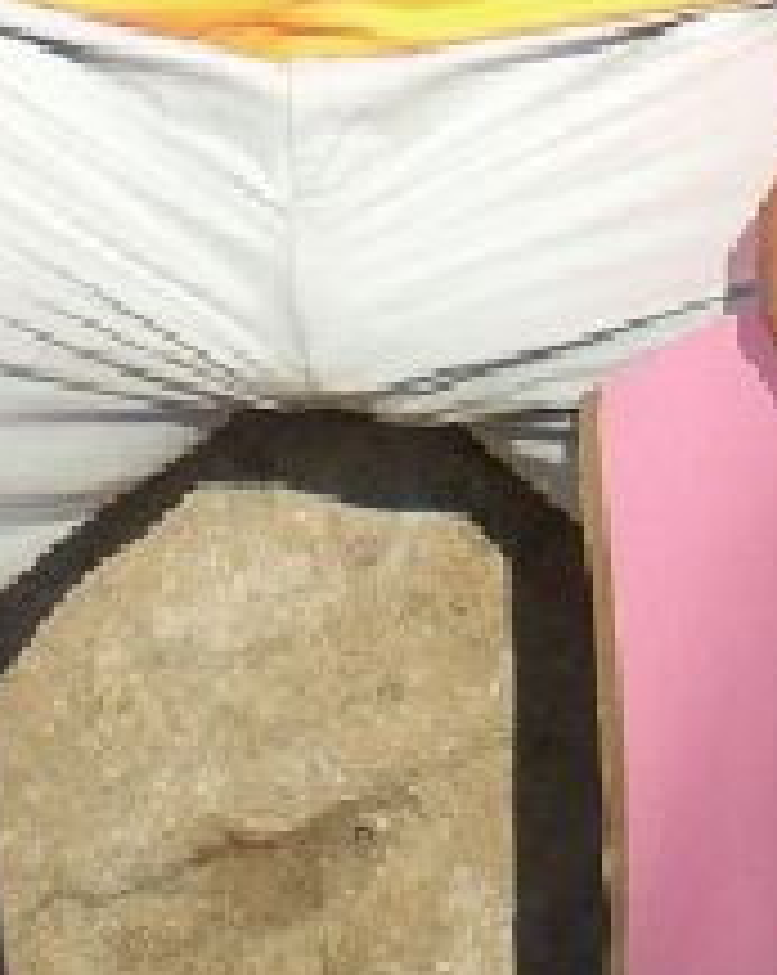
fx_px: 4206
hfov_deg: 10.5
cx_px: 557
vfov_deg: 12.7
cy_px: -393
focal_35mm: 146
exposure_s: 1/430
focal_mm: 6.3
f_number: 4.6
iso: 50
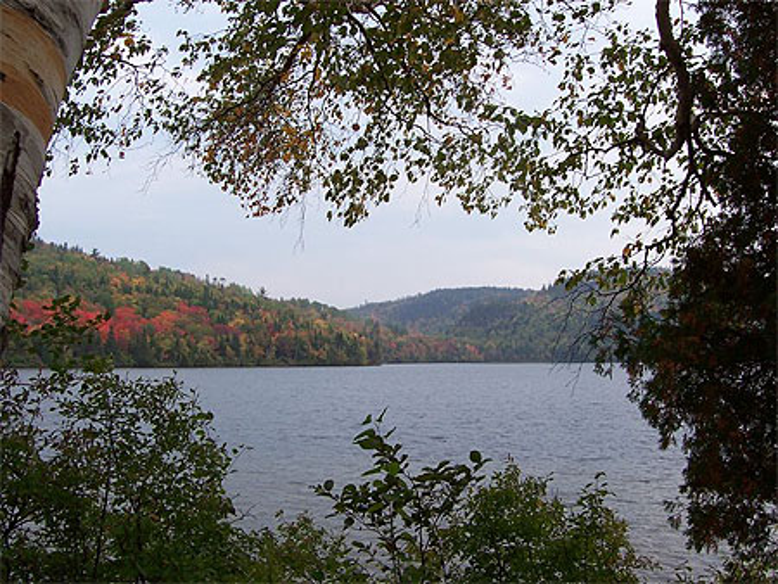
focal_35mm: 37
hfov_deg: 50.1
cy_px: 292
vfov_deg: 38.7
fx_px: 832
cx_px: 389
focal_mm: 5.6
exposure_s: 1/250
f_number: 5.6
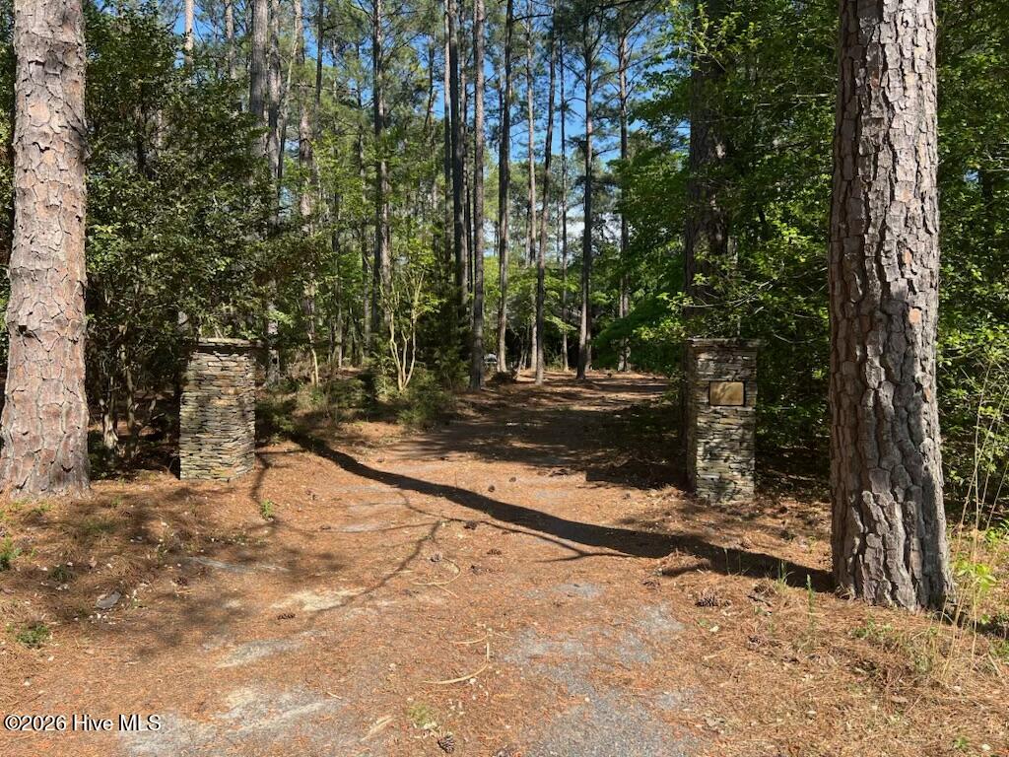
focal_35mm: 26
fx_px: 758
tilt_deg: -2.5
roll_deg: +0.9
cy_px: 378
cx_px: 504
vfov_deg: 53.1
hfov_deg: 67.3
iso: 50
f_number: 1.5
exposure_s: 1/1395
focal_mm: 5.7
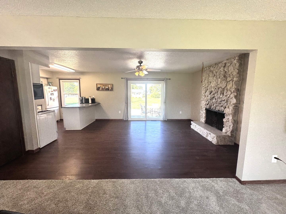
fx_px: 116
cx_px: 143
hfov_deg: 102.1
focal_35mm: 14
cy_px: 107
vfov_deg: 85.7
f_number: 2.2
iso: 80
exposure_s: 1/120
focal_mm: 2.22
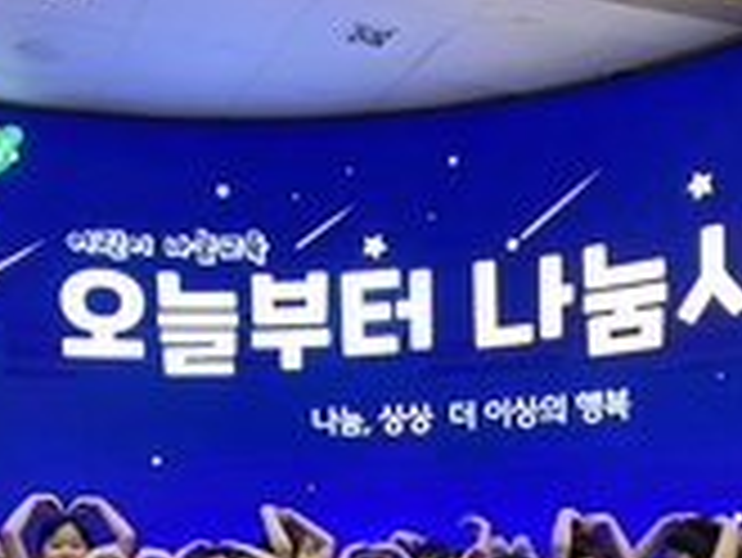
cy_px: 569
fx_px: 1180
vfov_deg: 25.2
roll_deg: +0.2
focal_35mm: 55
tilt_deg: -0.2
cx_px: 360
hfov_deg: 34.9
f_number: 1.8
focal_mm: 4.25
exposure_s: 1/60
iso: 200
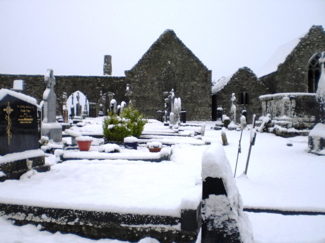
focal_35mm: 38
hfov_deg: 49.0
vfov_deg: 37.7
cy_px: 122
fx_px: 357
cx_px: 162
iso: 50
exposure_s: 1/320
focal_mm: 6.3
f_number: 3.1
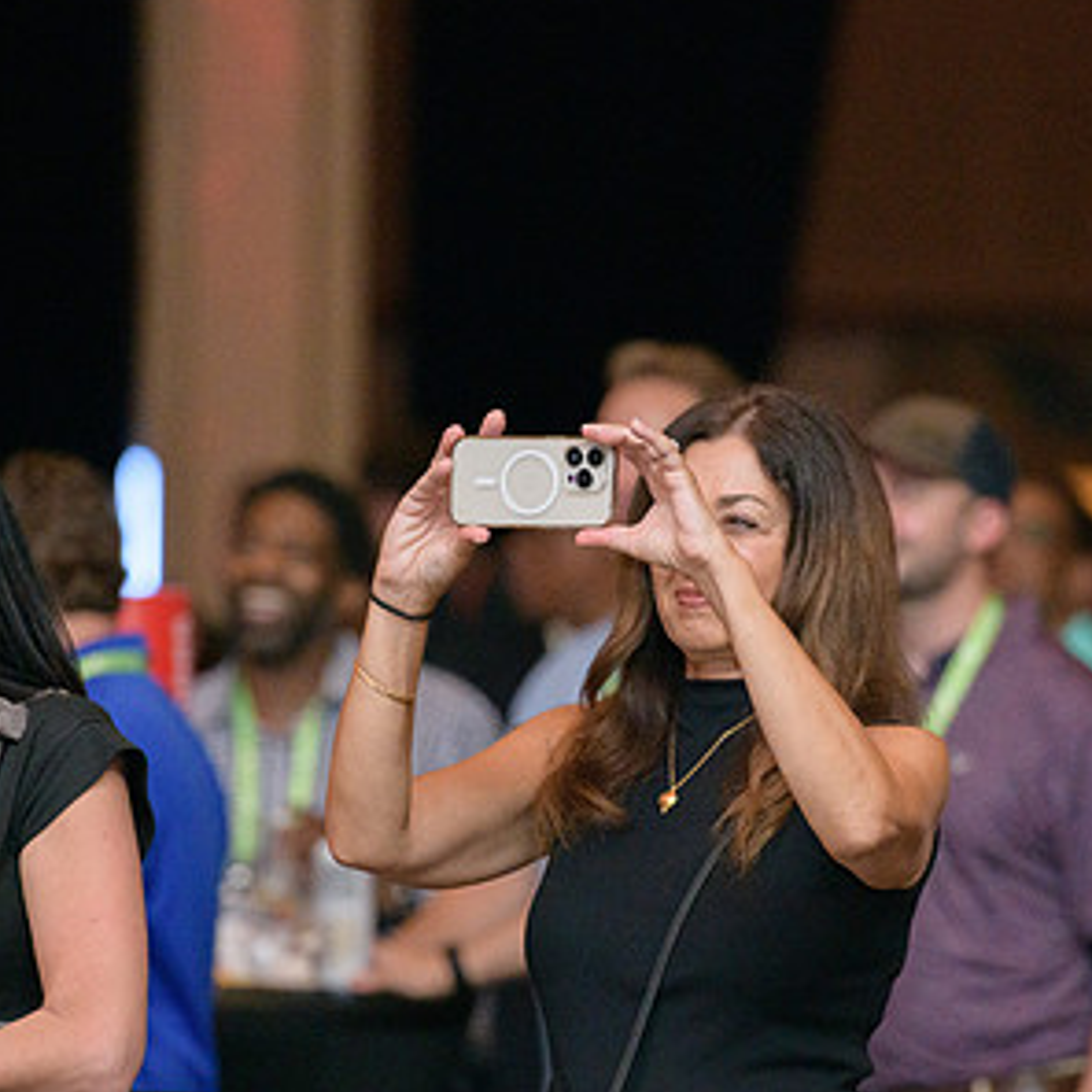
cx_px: 583
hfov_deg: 5.2
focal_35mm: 337
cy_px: 688
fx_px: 12028
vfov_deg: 5.2
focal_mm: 200
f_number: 3.5
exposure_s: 1/250
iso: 2000
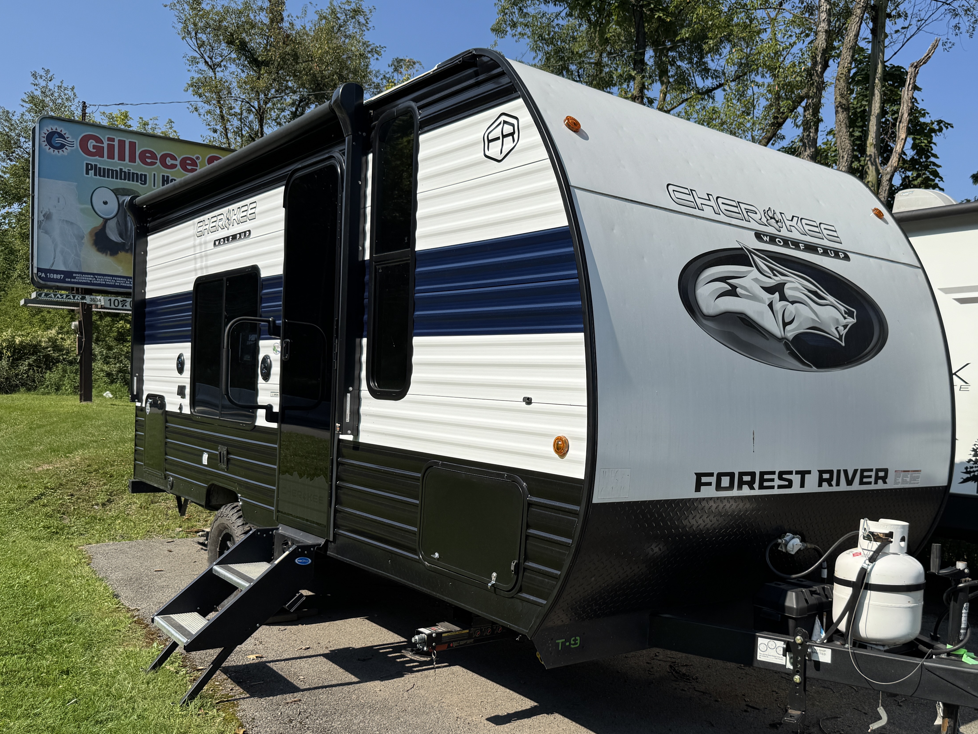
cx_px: 580
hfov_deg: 57.9
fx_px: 876
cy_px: 428
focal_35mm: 31
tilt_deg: -1.2
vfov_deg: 45.3
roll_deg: -2.1
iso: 80
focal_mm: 6.76
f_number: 1.78
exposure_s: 1/5348
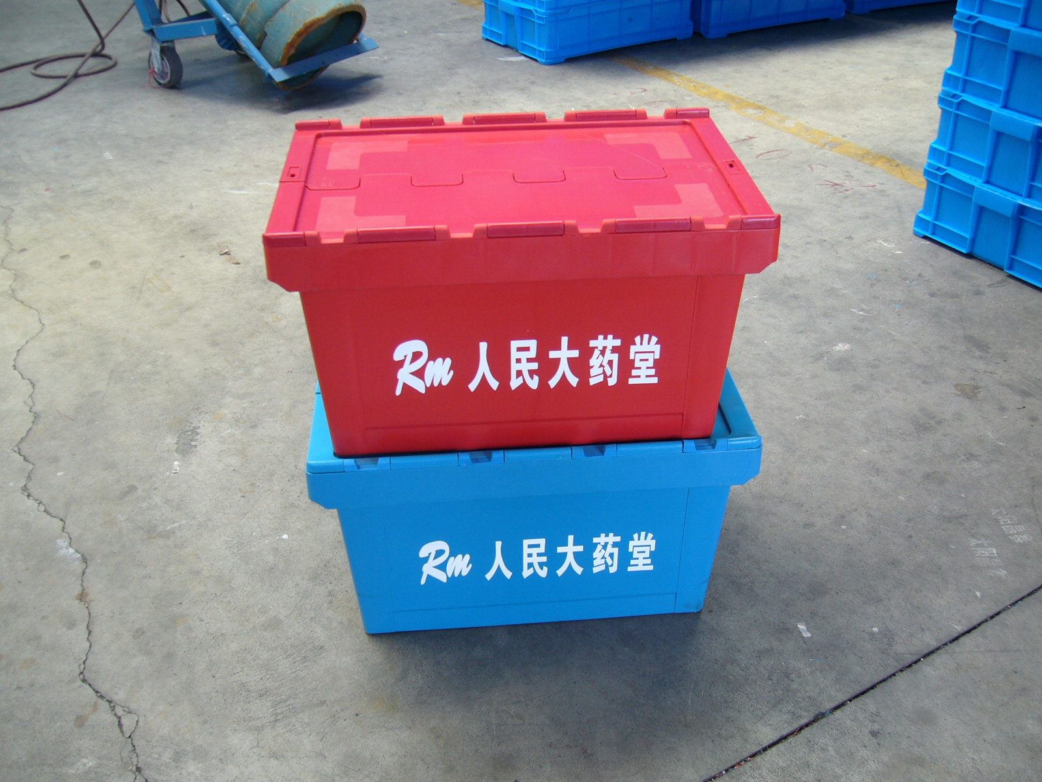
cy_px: 391
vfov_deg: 40.7
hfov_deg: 52.6
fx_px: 1054
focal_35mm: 35
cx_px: 521
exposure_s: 1/25
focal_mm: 5.8
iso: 80
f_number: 2.8
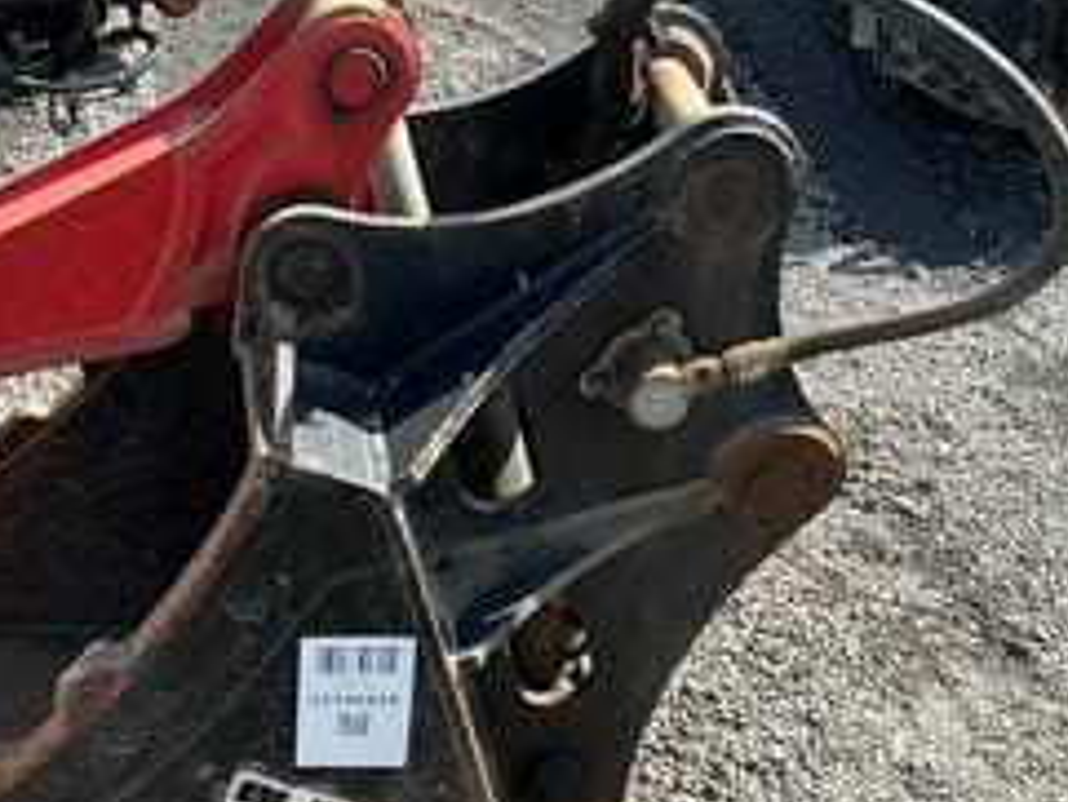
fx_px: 1790
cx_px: 235
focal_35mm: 58
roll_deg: +0.4
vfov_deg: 25.1
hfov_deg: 32.4
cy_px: 529
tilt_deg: -33.6
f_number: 1.8
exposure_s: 1/749
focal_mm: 3
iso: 25
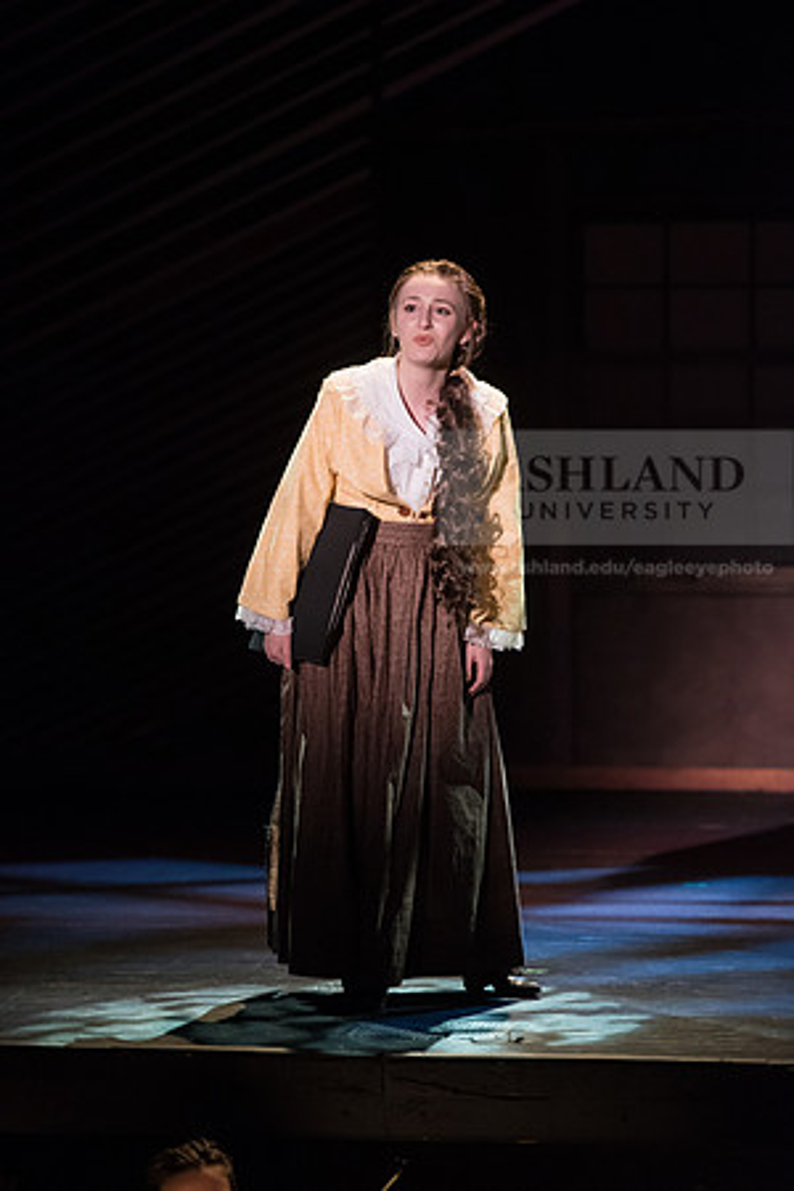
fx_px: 6285
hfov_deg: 7.2
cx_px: 397
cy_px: 596
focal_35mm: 190
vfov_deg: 10.8
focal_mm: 190
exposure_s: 1/320
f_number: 2.8
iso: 4000
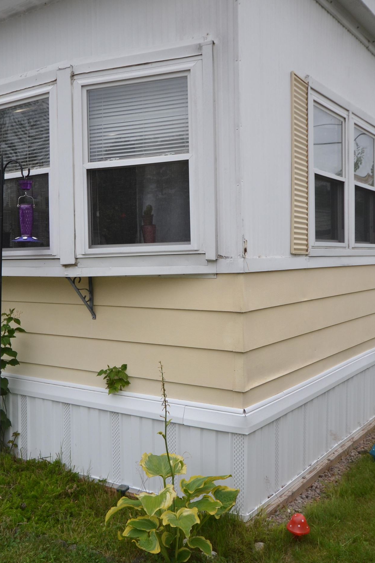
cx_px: 169
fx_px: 575
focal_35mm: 37
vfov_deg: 52.1
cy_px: 273
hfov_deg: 36.1
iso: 400
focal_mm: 15
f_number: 5.6
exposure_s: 1/800
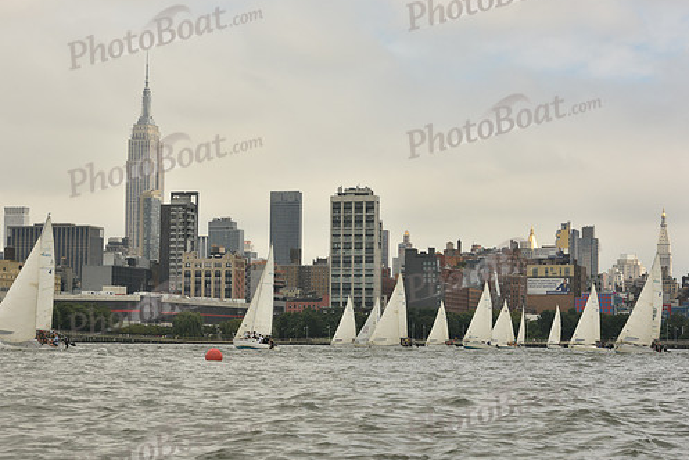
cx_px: 335
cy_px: 214
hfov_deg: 22.4
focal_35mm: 91
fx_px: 1743
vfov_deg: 15.0
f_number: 8
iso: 320
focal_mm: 78
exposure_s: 1/1250
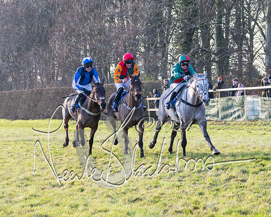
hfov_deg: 12.6
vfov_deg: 10.1
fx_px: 1230
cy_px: 122
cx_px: 167
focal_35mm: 153
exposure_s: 1/2000
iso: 800
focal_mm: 58
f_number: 2.8
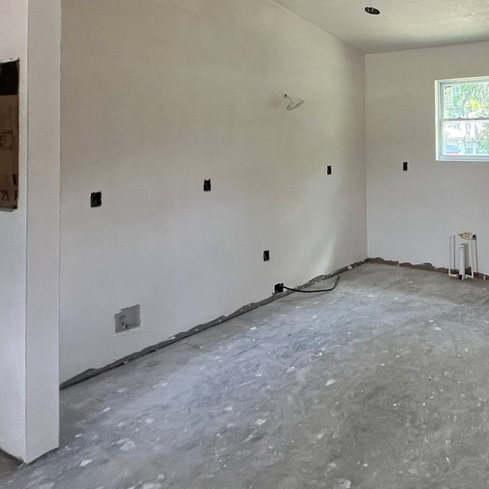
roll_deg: +1.5
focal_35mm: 26
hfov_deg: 49.8
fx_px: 416
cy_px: 118
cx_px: 487
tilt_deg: +3.3
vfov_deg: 57.6
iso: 125
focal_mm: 1.57
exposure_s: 1/99
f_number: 1.8
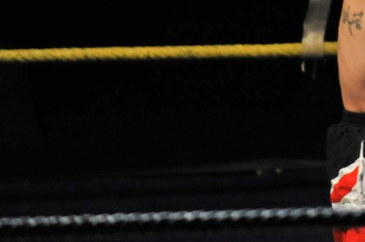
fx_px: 7370
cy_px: -134
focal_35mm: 728
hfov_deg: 2.8
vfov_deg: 1.9
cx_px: 648
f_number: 2.8
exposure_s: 1/640
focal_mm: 200
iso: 3200
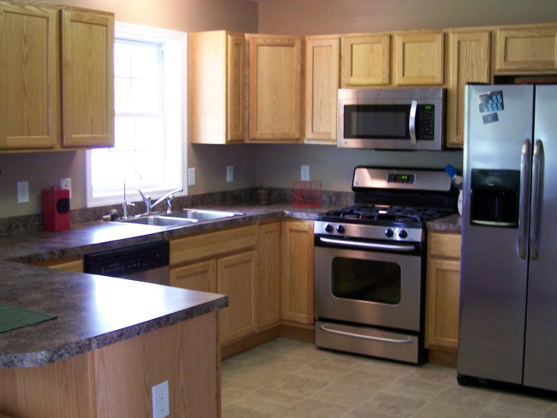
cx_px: 311
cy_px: 224
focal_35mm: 47
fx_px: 756
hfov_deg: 40.4
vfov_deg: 30.9
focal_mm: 6.3
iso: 160
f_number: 2.8
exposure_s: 1/8
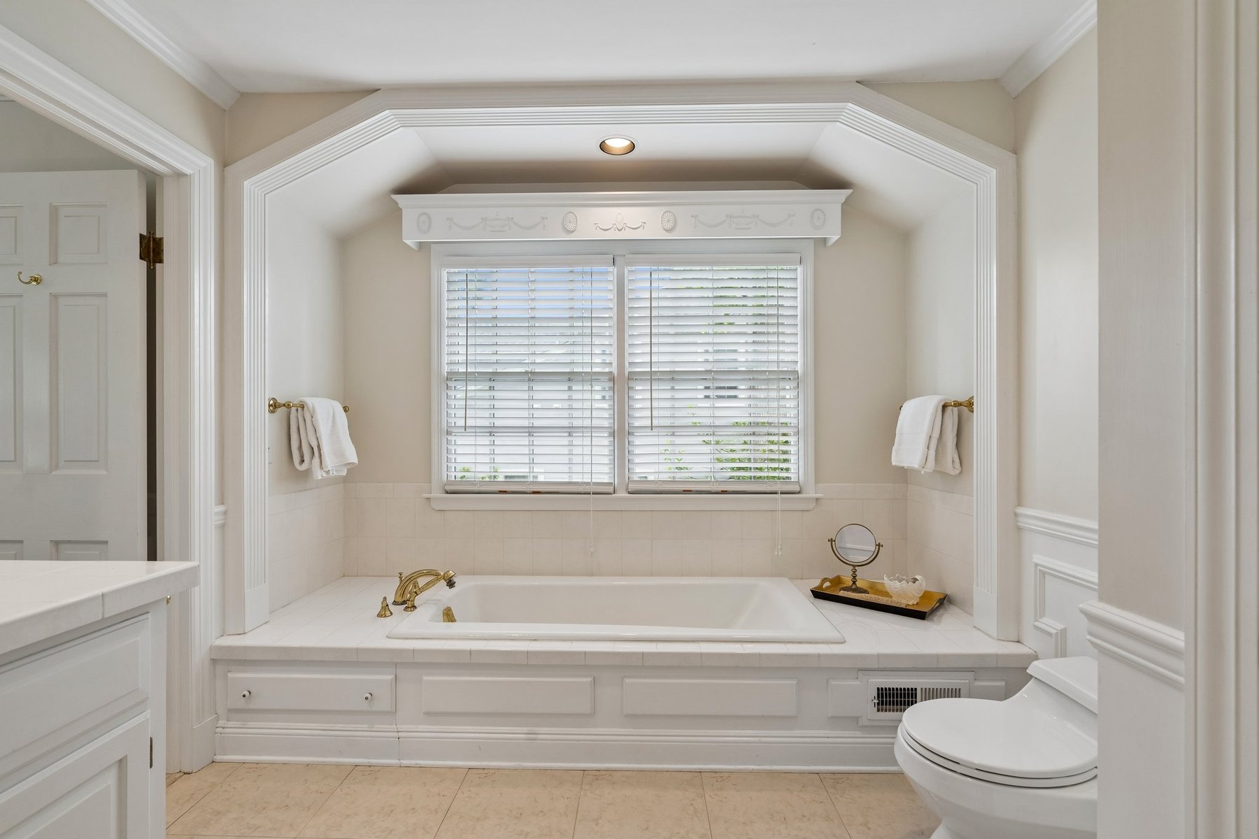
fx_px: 560
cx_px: 630
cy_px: 420
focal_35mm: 16
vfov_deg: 73.7
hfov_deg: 96.7
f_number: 8
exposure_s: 1/50
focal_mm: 16
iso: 640
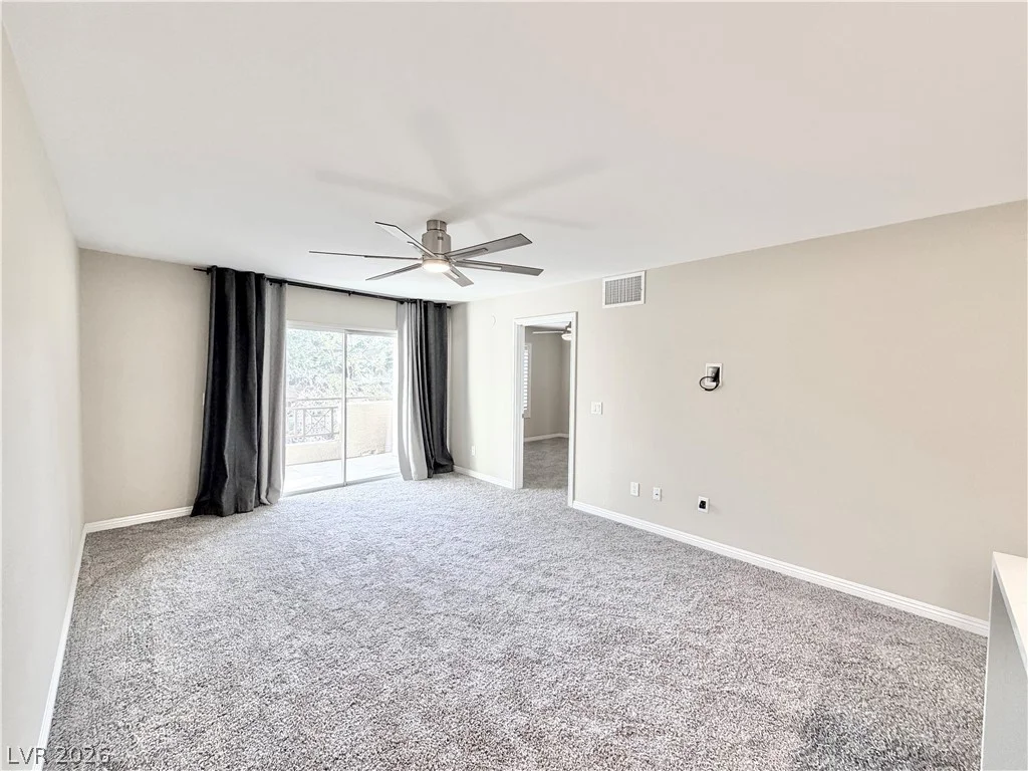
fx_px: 416
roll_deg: -0.1
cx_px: 514
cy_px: 386
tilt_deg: -2.7
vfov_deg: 85.7
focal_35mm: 14
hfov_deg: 102.1
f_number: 2.2
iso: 200
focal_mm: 2.22
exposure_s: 1/120
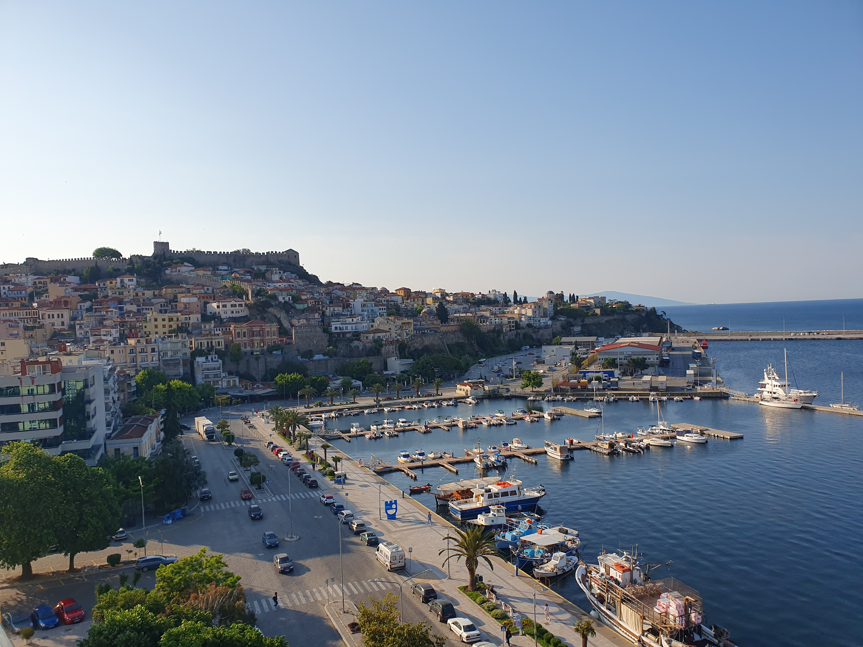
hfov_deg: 67.3
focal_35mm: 26
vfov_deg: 53.1
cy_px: 324
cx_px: 432
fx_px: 648
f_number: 2.4
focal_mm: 4.32
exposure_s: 1/1880
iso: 50
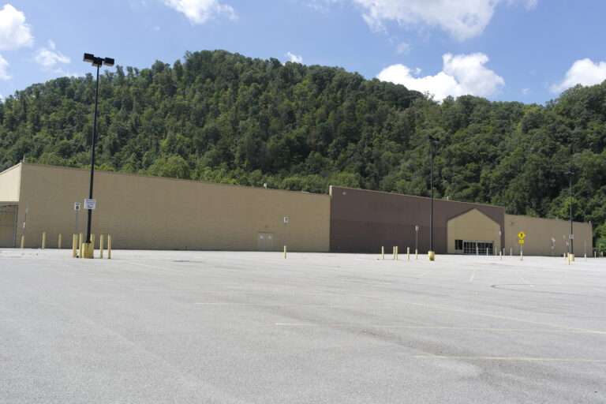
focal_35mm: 30
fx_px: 505
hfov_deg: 61.9
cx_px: 303
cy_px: 202
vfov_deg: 43.6
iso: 100
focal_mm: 20
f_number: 6.3
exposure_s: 1/320
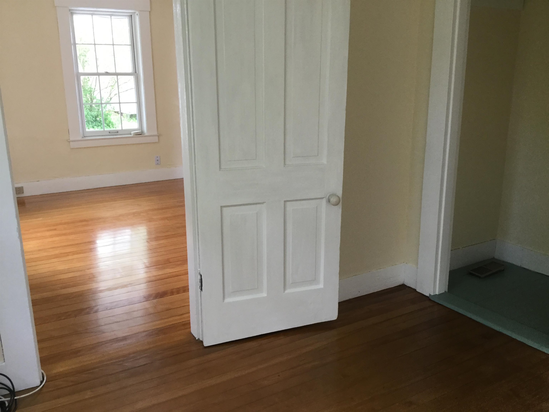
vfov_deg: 45.4
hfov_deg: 58.4
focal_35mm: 31
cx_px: 274
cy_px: 206
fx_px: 492
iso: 80
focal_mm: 3.3
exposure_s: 1/30
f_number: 2.4
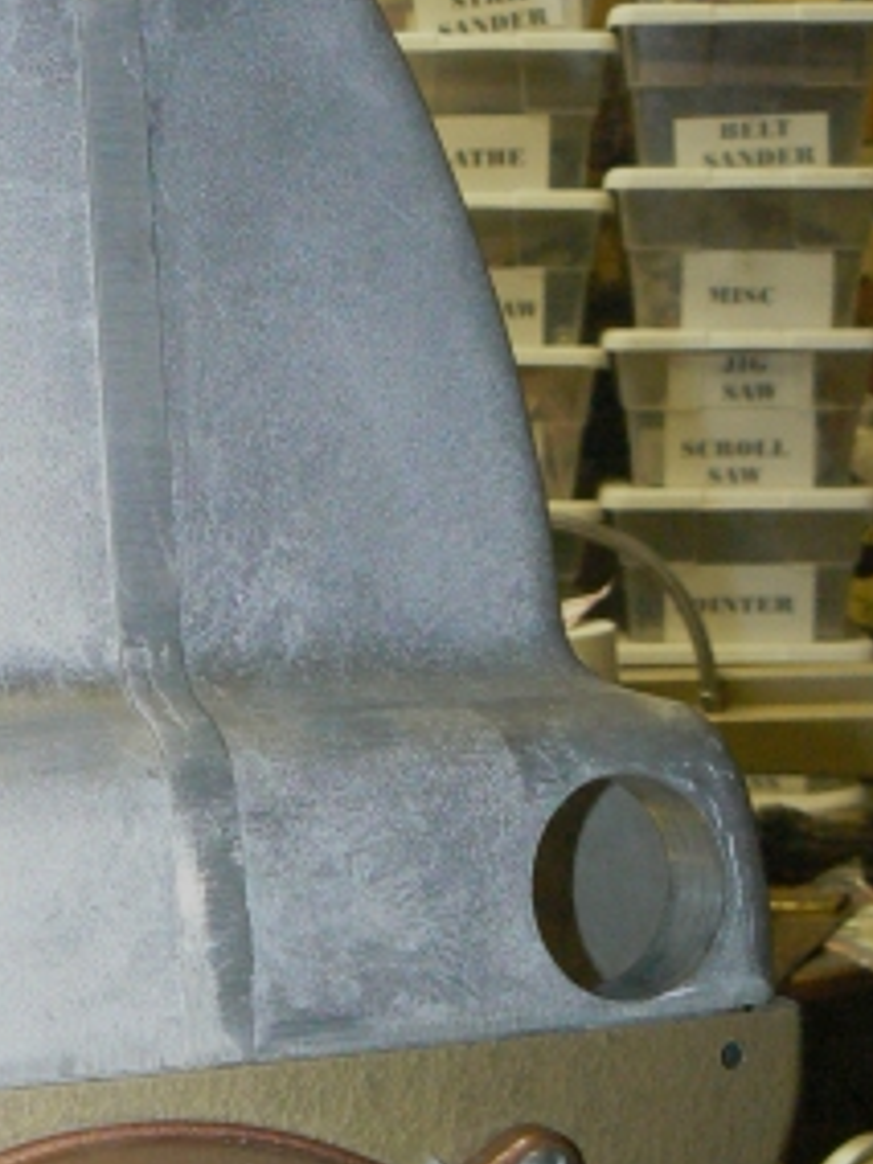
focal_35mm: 76
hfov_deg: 19.2
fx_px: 2556
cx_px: 168
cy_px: 779
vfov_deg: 25.5
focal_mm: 6
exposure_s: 1/30
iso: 400
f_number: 2.8
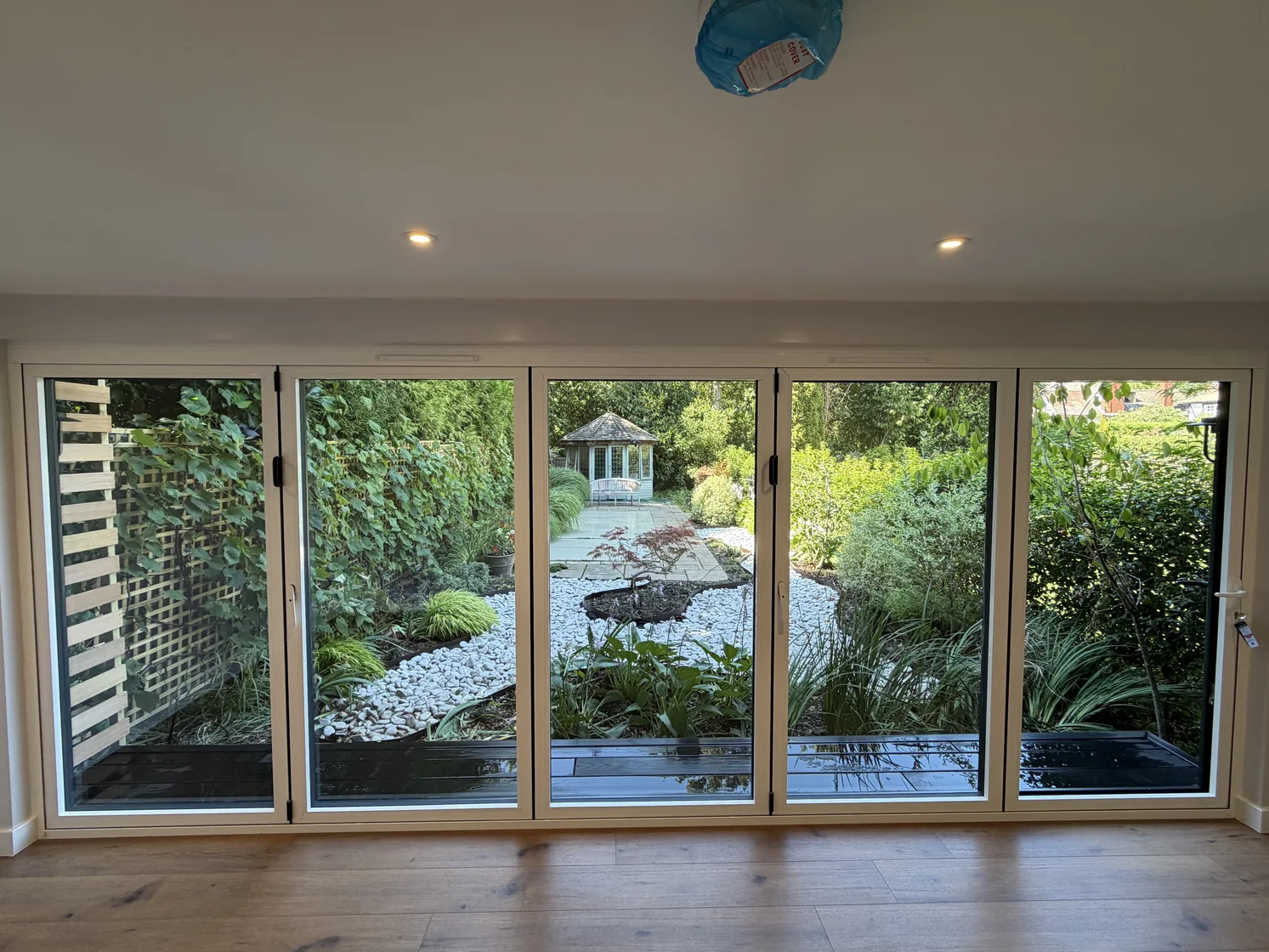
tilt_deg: -2.4
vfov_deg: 81.7
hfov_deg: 98.2
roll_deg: +0.2
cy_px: 464
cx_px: 630
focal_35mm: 15
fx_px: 550
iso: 80
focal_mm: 2.22
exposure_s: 1/100
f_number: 2.2
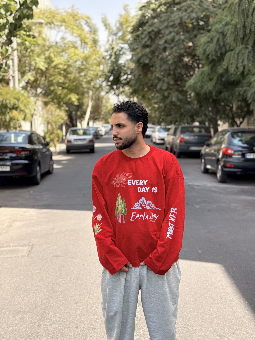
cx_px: 128
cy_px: 170
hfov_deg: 30.3
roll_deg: +0.5
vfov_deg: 39.7
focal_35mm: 48
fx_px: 471
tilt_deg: -5.1
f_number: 1.78
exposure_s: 1/928
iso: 64
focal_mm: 6.76
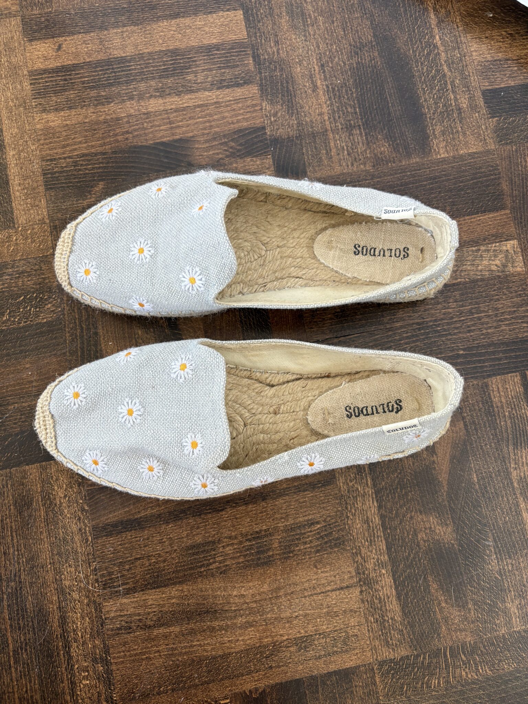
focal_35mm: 26
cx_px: 264
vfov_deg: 67.3
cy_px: 352
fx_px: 529
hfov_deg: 53.1
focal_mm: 5.96
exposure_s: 1/61
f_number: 1.6
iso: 125
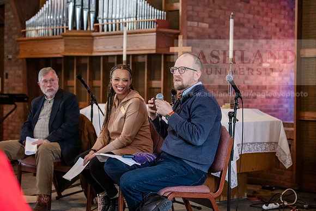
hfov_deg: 25.4
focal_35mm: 80
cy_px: 106
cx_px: 158
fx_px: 702
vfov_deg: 17.1
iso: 4000
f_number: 3.2
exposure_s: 1/200
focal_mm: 80
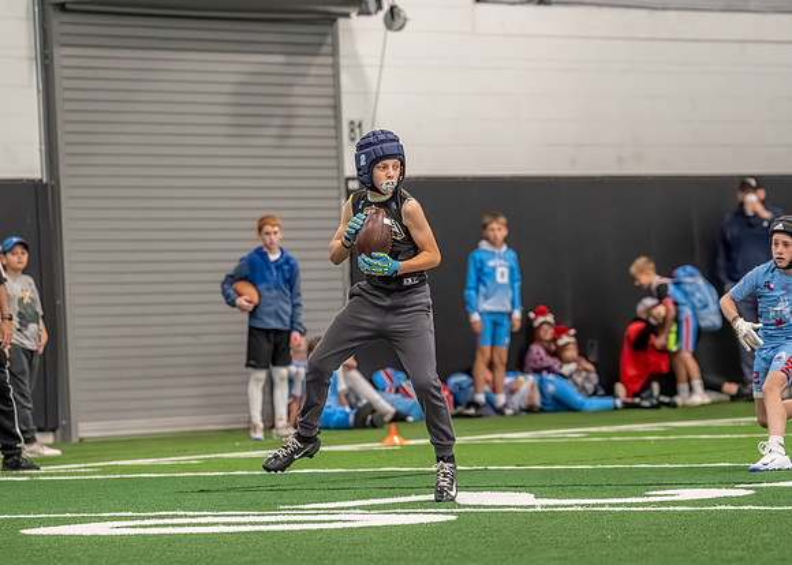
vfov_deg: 6.5
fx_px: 4952
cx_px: 363
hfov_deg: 9.1
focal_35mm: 220
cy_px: 320
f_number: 2.8
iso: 6400
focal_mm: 124
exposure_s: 1/1000
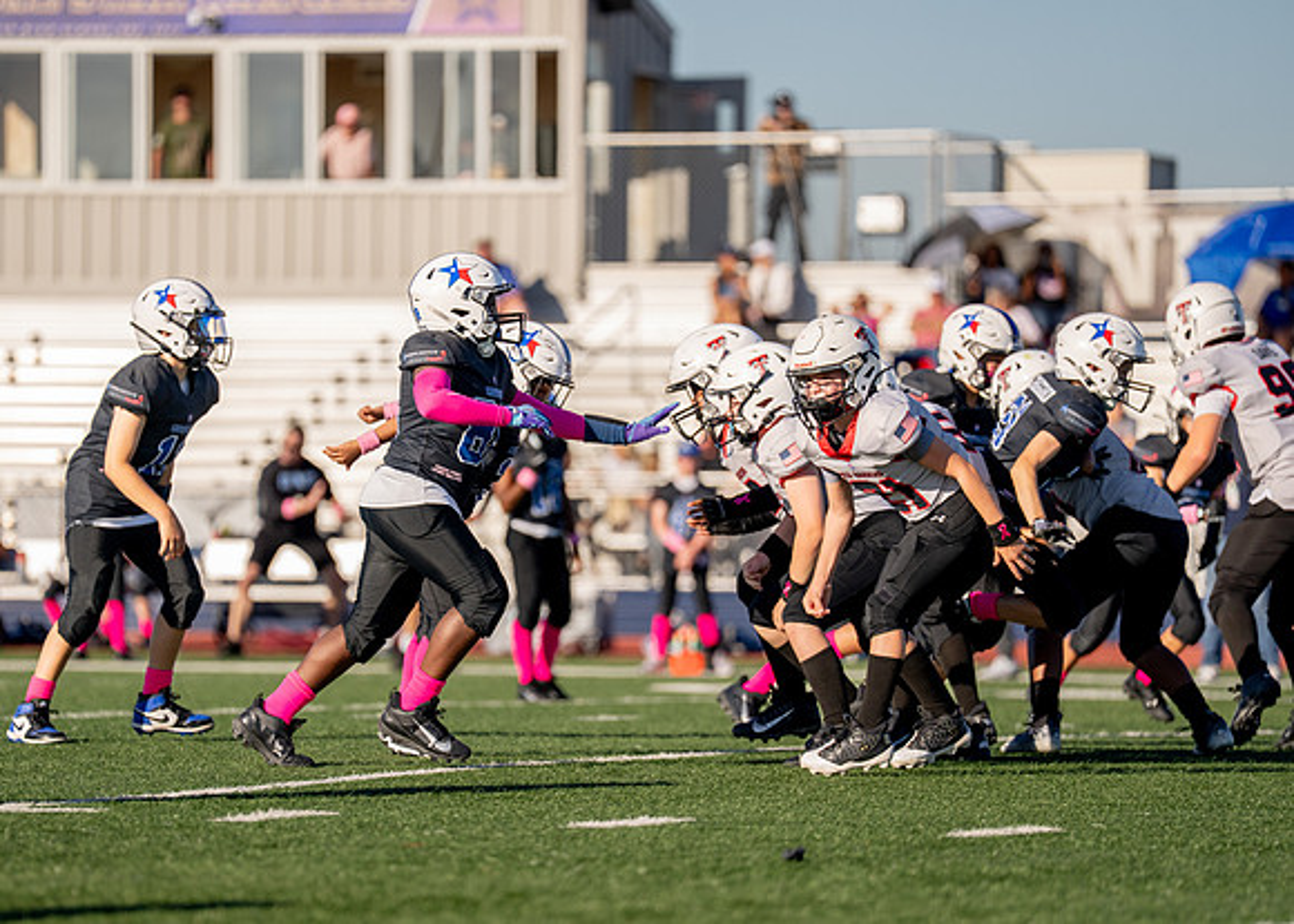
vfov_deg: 6.1
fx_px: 8735
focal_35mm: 238
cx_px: 523
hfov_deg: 8.5
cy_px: 509
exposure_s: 1/5000
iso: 250
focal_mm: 200
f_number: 2.8
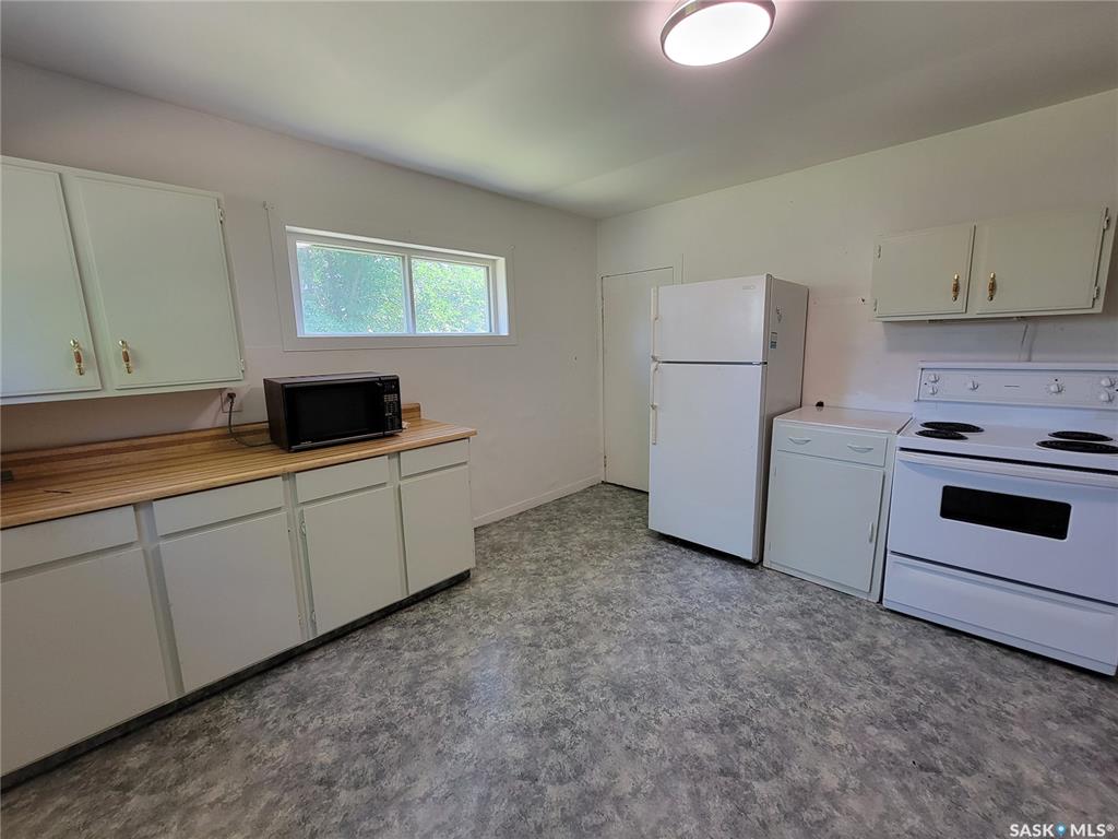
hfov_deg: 106.2
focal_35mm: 13
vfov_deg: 89.9
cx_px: 559
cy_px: 420
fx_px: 420
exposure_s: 1/60
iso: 160
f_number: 2.2
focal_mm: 2.2
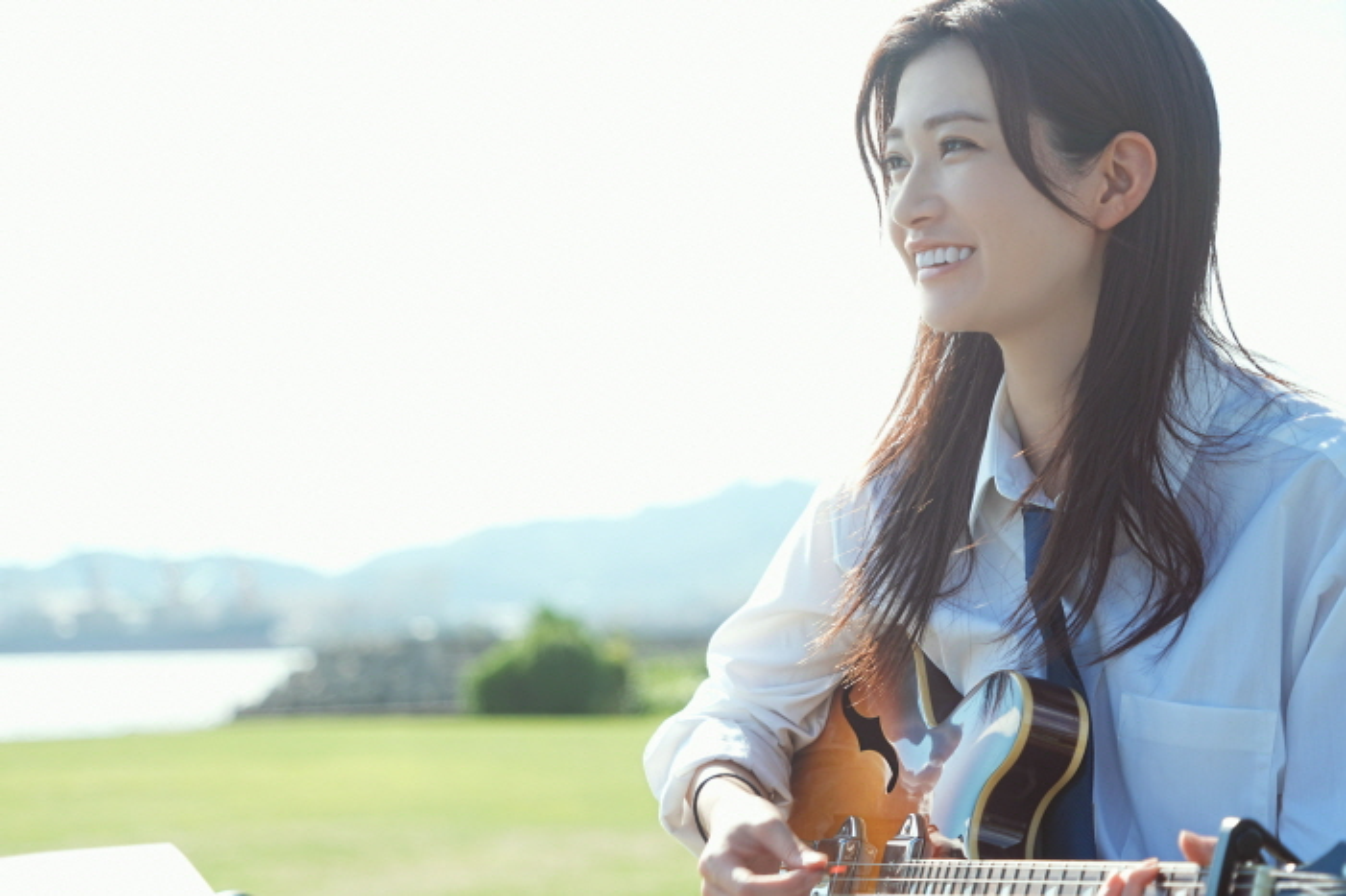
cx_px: 673
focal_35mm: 108
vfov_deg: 12.7
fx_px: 4037
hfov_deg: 18.9
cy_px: 448
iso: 160
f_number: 6.3
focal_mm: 108
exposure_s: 1/200
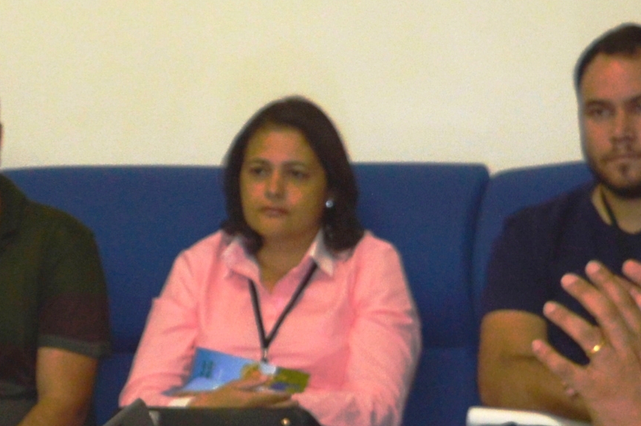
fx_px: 3746
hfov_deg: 9.7
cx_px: -109
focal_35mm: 211
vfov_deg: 6.5
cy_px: 559
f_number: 4
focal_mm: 27
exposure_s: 1/100
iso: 400
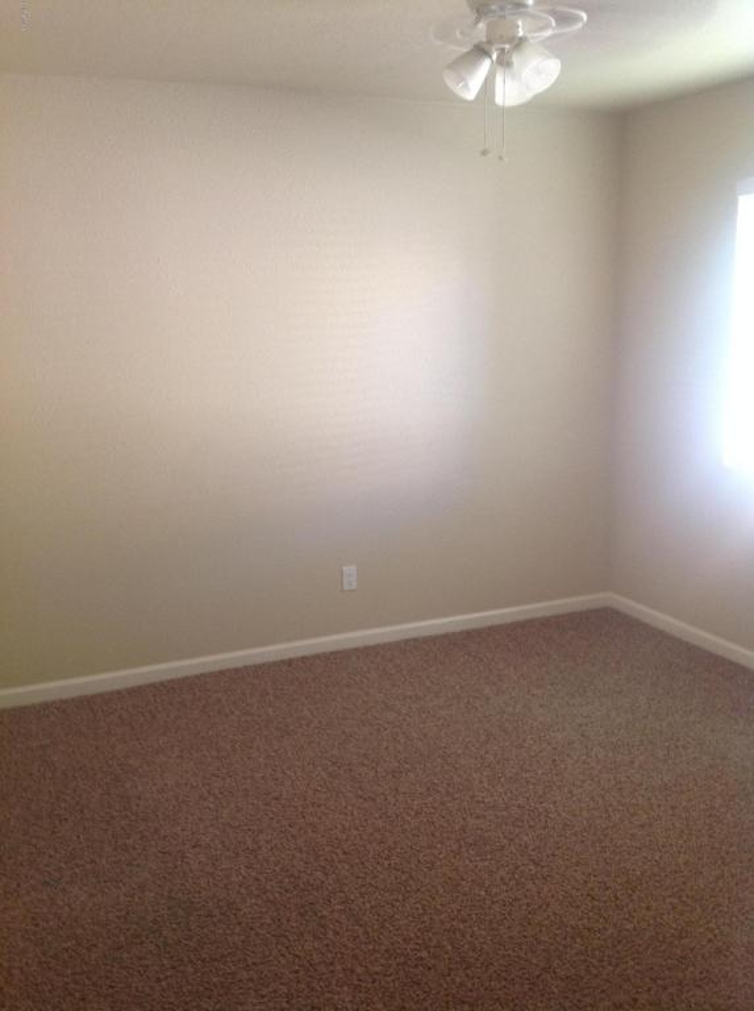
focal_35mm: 35
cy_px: 506
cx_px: 377
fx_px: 1020
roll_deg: +0.3
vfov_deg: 52.7
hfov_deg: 40.6
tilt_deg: -11.7
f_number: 2.4
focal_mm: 4.28
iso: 100
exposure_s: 1/15
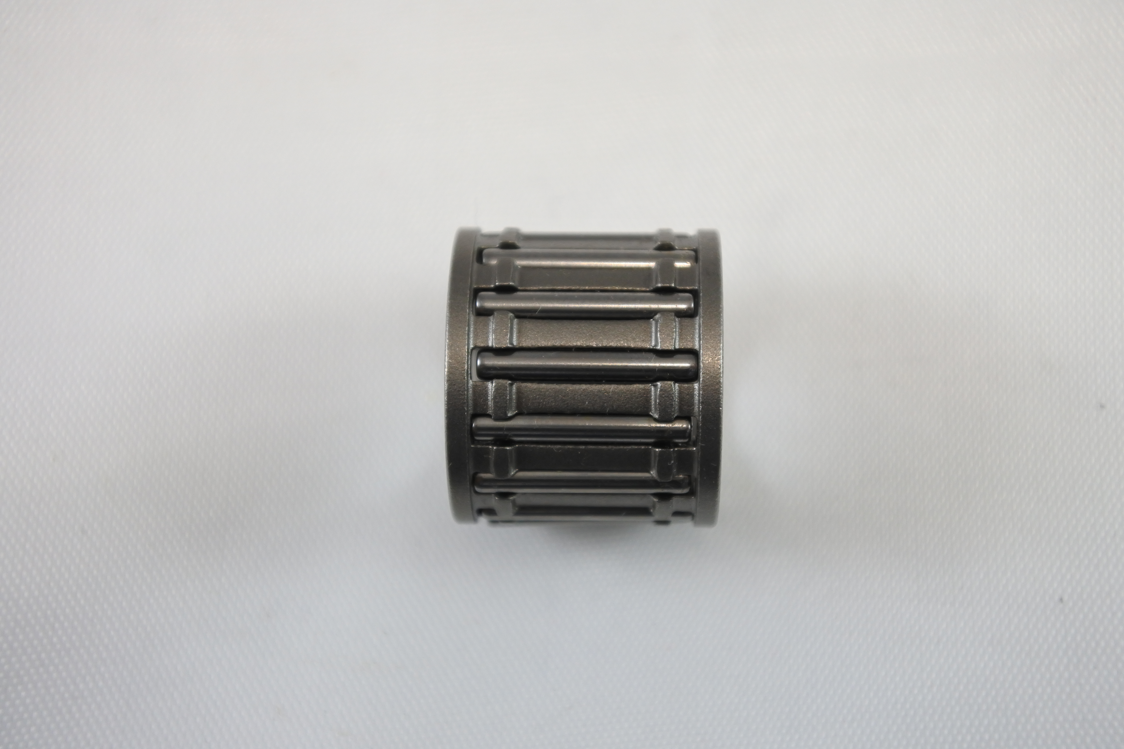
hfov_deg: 36.2
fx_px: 1717
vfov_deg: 24.6
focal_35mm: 55
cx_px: 562
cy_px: 374
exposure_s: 1/160
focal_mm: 20.6
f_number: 4.8
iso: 400
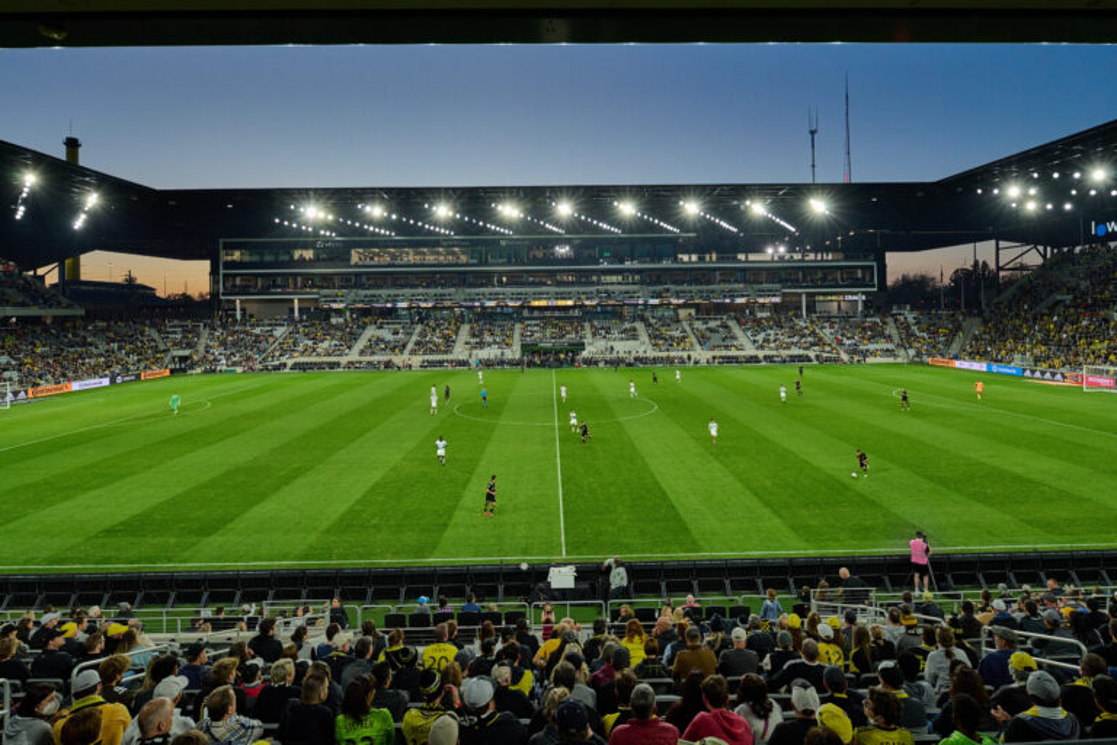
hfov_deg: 86.9
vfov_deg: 64.6
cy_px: 372
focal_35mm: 19
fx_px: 589
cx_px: 558
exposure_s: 1/160
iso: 800
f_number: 8
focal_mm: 19
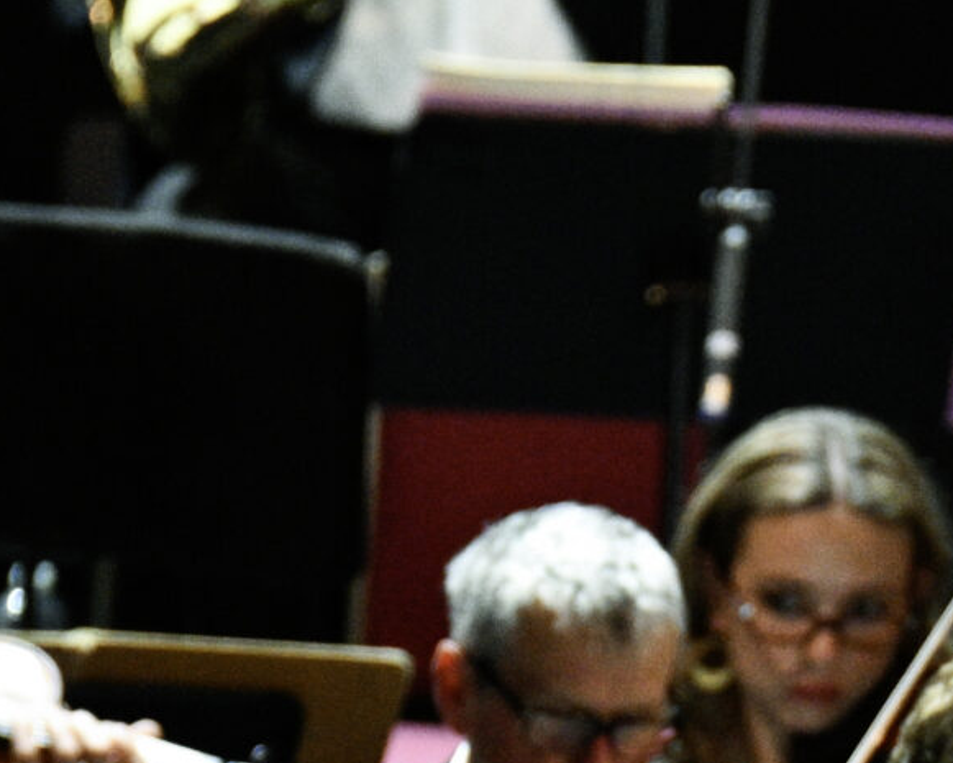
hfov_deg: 1.0
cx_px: 1647
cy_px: 1307
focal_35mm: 1859
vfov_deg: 0.8
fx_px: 52442
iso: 2500
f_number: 3.5
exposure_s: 1/250
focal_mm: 300
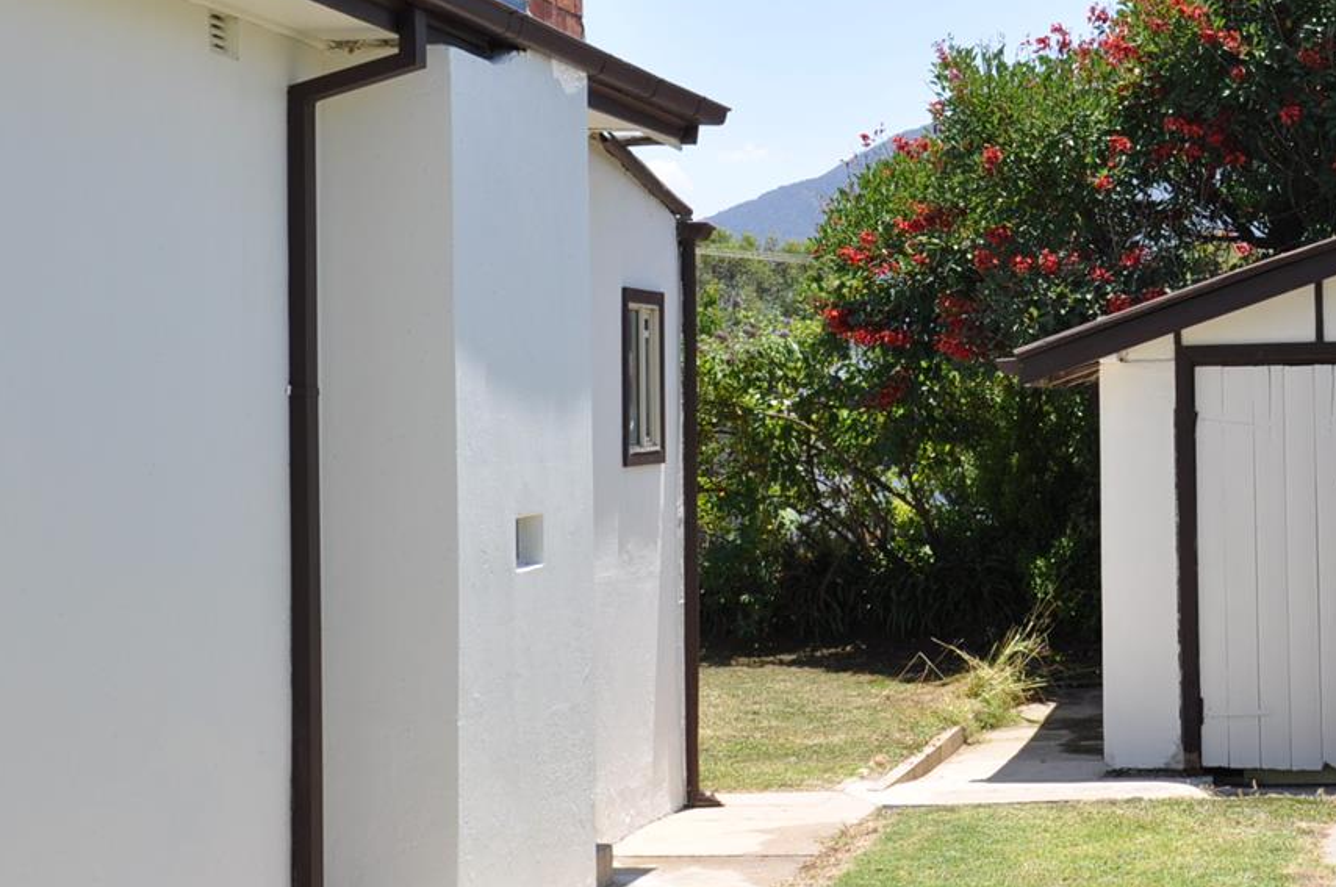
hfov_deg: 24.9
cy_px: 156
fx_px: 2965
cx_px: 1114
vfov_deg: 16.9
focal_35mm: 80
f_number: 9
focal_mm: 28
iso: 200
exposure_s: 1/320
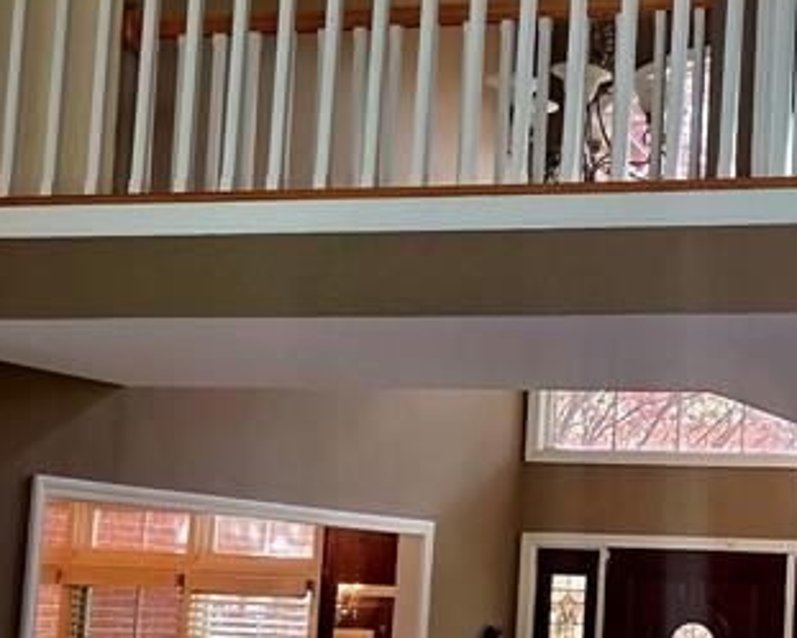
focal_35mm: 74
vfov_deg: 20.6
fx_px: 1746
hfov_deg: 24.7
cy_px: 461
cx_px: 769
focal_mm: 5.4
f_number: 1.8
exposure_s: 1/120
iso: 160
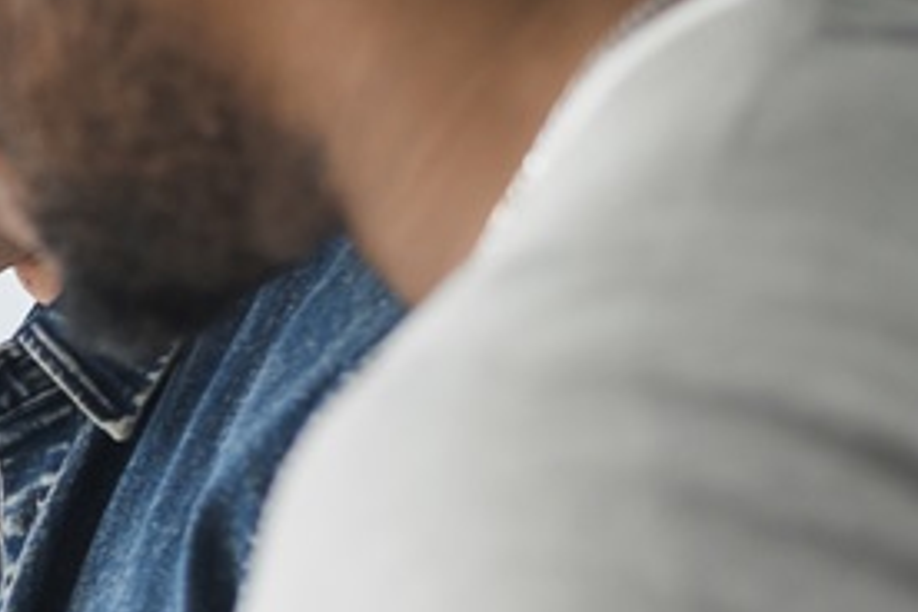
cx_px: -702
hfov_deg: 9.1
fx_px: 5533
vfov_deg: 6.3
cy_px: 718
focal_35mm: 217
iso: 400
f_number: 2.8
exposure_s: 1/160
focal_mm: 50
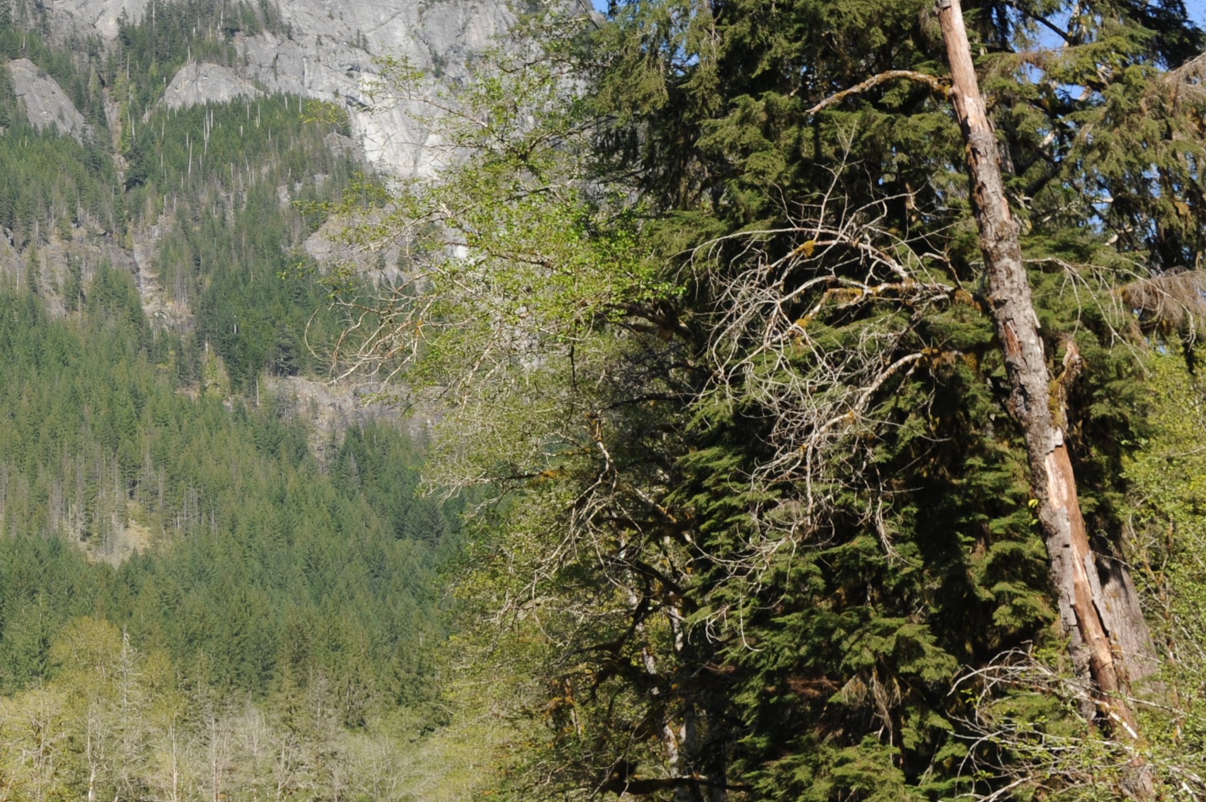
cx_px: 98
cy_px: 420
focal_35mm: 68
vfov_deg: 20.0
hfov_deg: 28.4
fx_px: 2277
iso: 200
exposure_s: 1/200
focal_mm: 35
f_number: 10
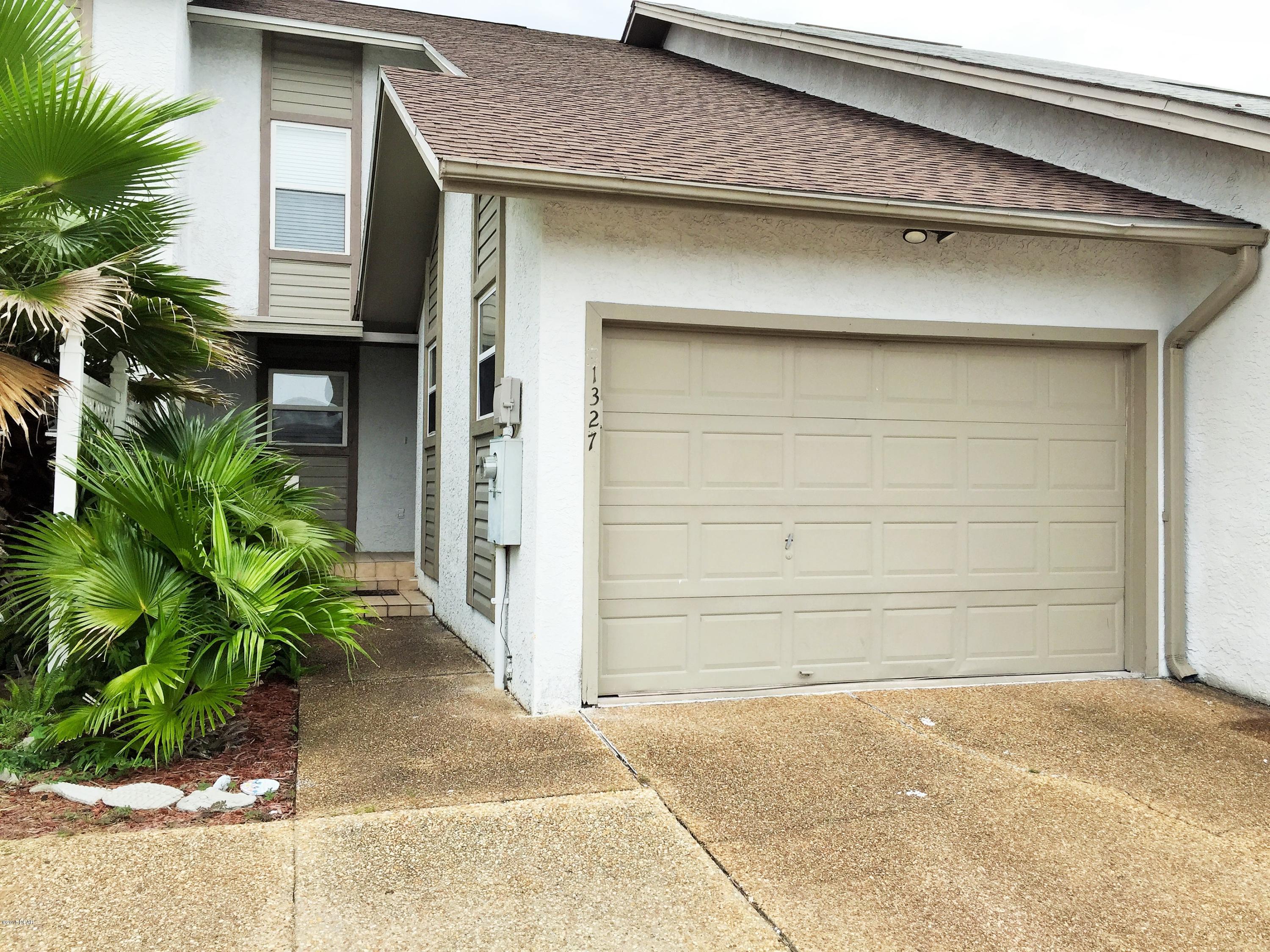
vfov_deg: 48.2
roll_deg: -0.9
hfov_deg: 61.7
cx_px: 635
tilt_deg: +1.5
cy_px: 476
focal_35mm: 29
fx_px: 1064
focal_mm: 4.15
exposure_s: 1/1163
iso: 32
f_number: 2.2
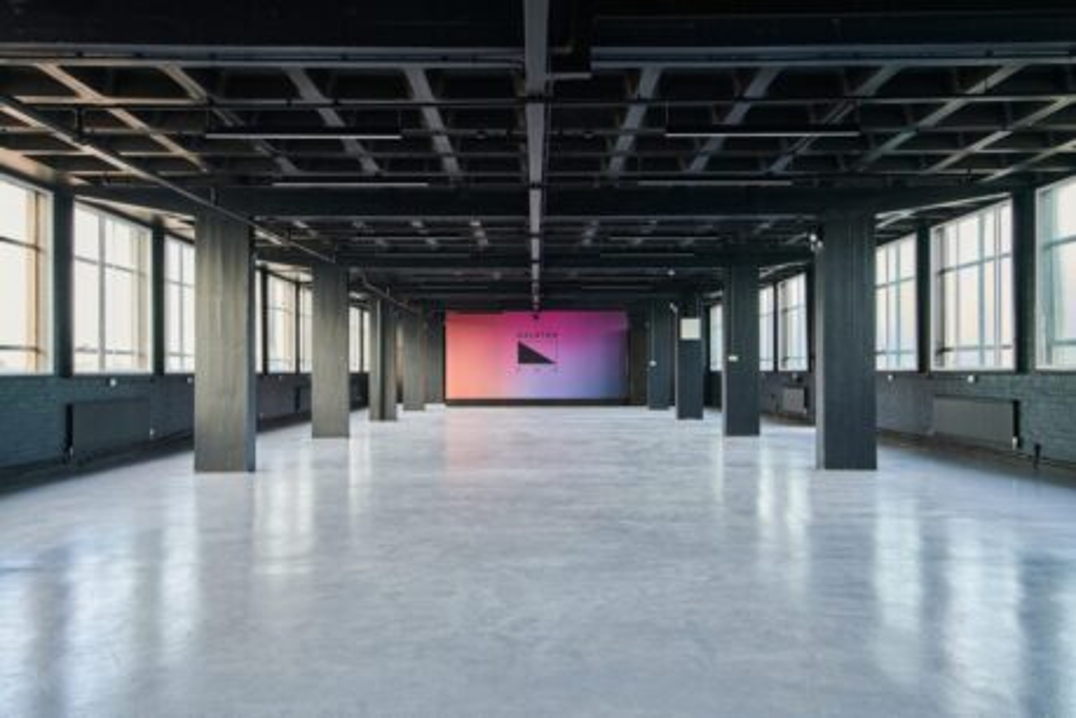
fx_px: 897
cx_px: 538
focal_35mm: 30
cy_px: 359
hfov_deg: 61.9
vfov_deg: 43.6
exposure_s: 1/3
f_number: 10
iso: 400
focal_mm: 30
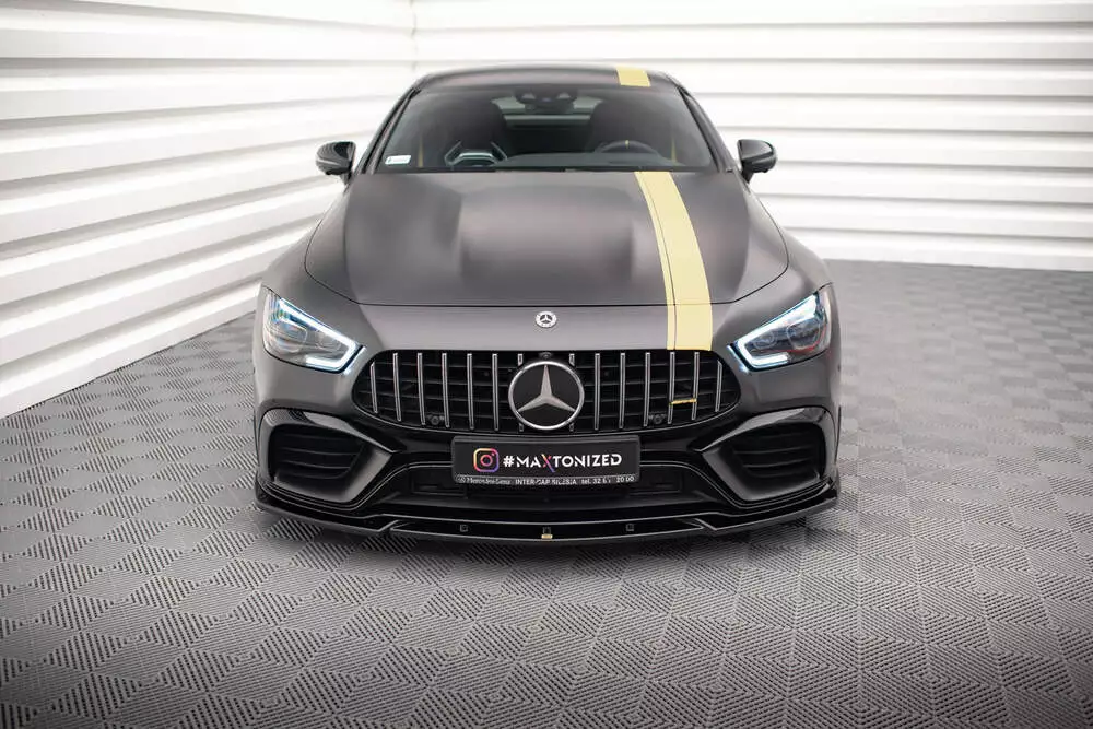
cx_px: 550
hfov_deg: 54.1
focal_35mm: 35
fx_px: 1071
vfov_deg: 37.6
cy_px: 365
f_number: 2.5
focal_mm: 35
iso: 1000
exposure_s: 1/100
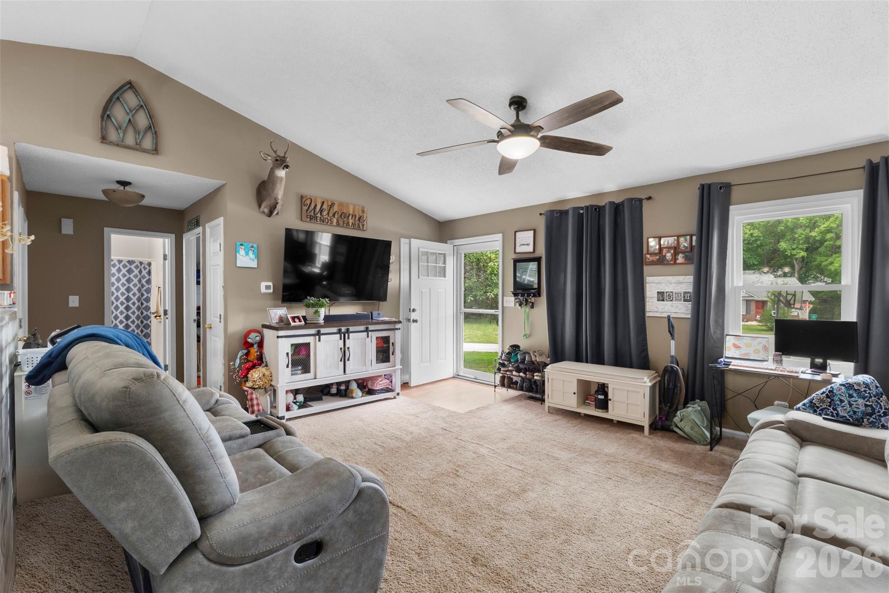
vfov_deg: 72.0
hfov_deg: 95.0
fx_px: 407
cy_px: 296
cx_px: 444
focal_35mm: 16
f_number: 8
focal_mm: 11
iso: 250
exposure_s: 1/3
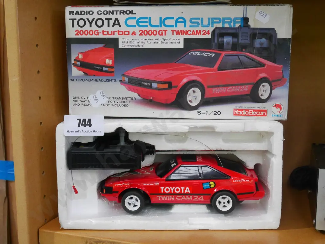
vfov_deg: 36.0
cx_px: 162
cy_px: 122
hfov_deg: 46.8
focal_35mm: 40
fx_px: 376
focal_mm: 20
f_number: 4.6
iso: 3200
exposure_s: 1/60
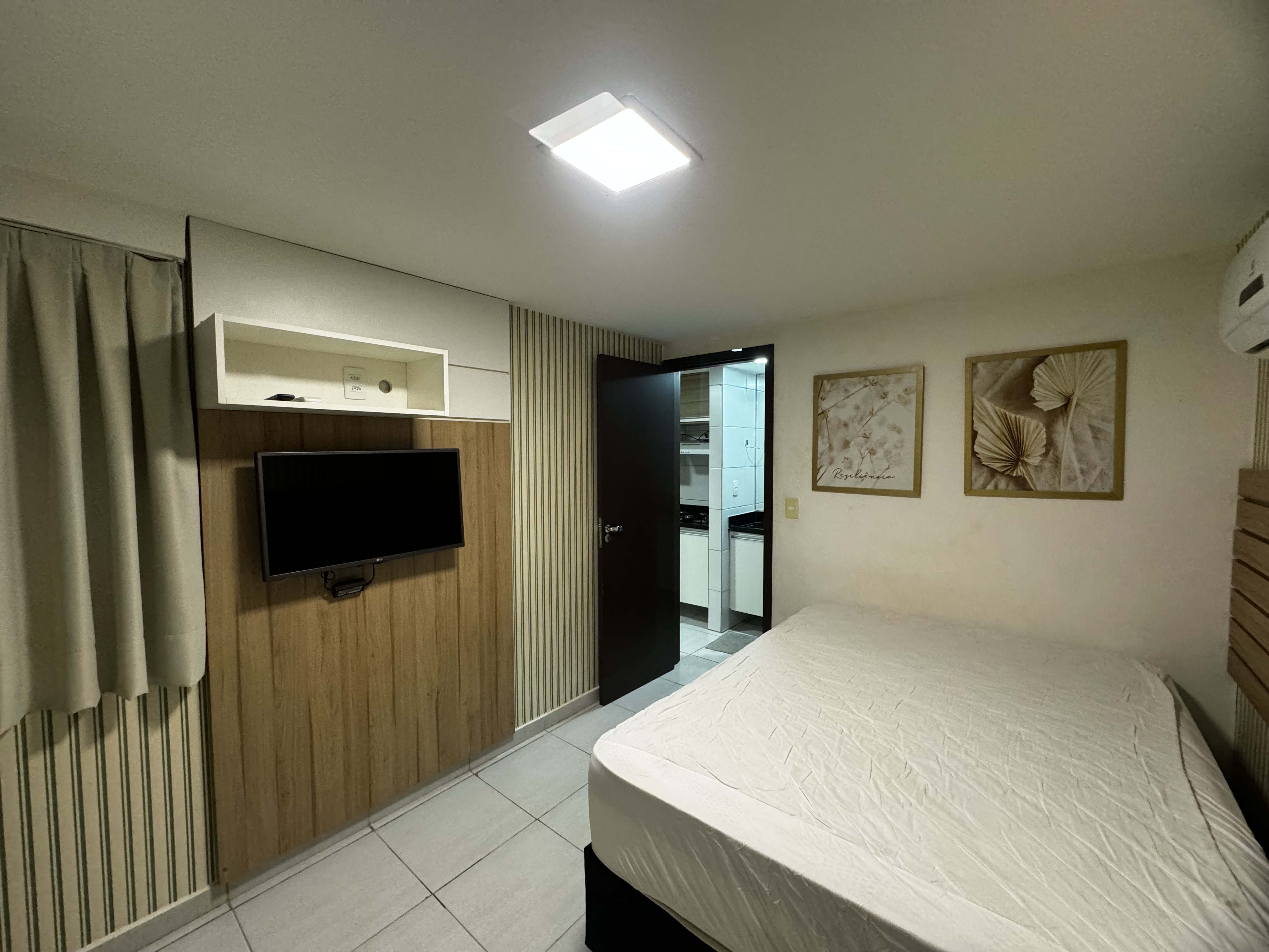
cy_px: 476
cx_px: 634
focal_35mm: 14
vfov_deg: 85.7
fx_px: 513
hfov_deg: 102.1
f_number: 2.2
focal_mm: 2.22
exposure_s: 1/60
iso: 500
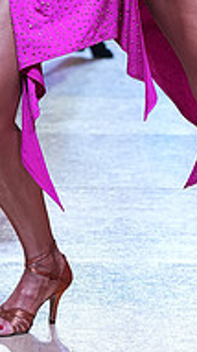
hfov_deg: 5.4
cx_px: 189
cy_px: -120
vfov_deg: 9.5
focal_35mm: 223
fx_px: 2077
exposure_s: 1/500
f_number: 4
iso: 1000
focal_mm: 70
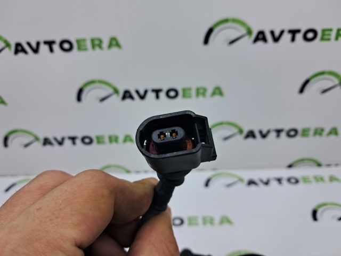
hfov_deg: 65.4
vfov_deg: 51.3
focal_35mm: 27
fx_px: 266
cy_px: 128
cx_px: 170
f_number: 1.8
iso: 50
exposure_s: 1/111
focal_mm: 4
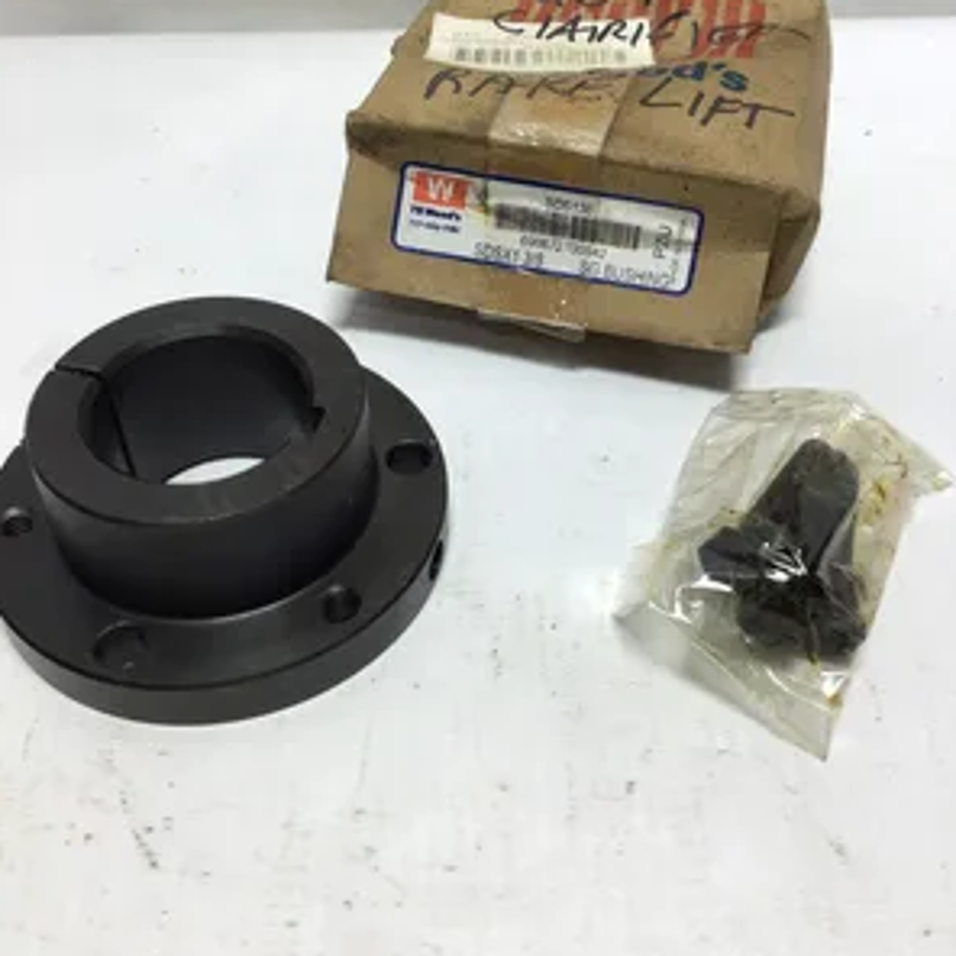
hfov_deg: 44.9
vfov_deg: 44.8
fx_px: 1156
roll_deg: +1.5
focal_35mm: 37
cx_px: 478
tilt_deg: -44.2
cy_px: 420
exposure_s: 1/120
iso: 25
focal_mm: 3.3
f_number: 2.4
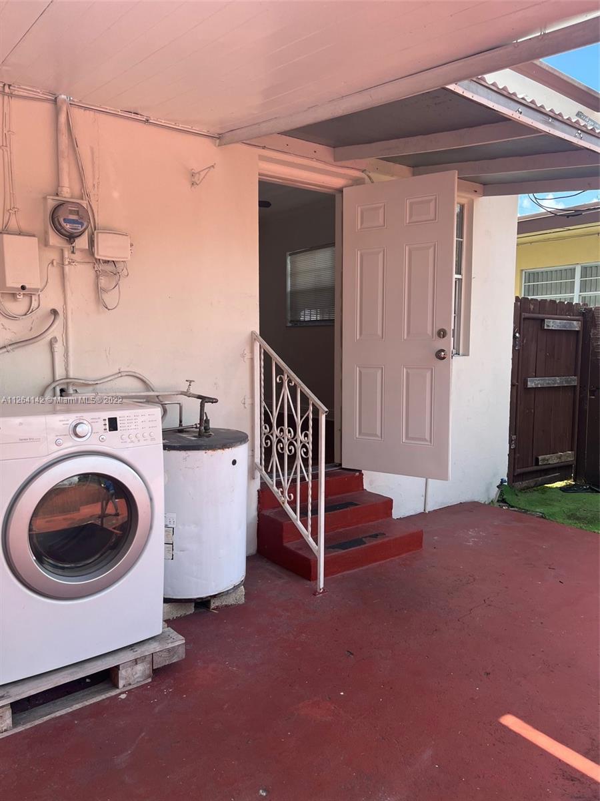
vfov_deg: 67.3
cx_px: 300
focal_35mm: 26
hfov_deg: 53.1
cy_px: 400
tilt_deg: -1.9
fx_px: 601
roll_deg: +0.1
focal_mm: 5.7
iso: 50
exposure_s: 1/982
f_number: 1.5
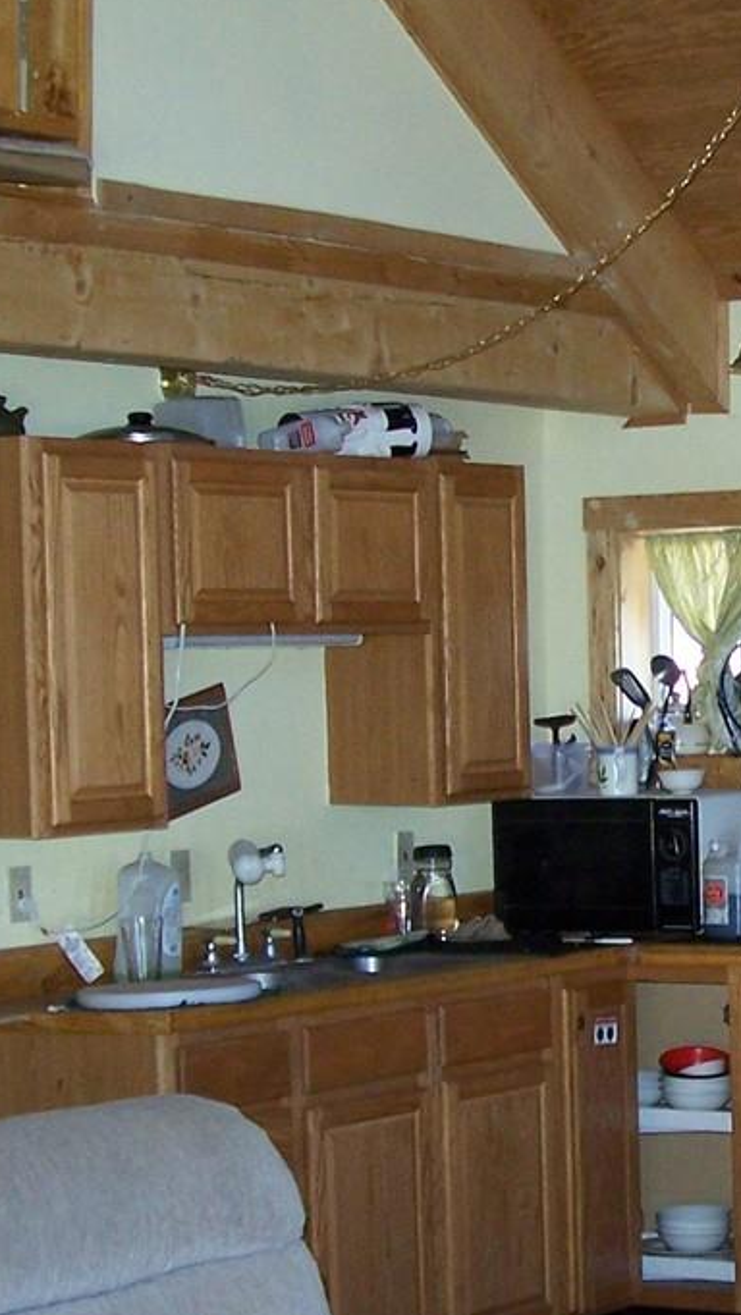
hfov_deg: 12.3
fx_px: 3386
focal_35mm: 97
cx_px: 810
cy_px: 804
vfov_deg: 22.0
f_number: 2.8
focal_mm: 6.3
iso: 160
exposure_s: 1/60
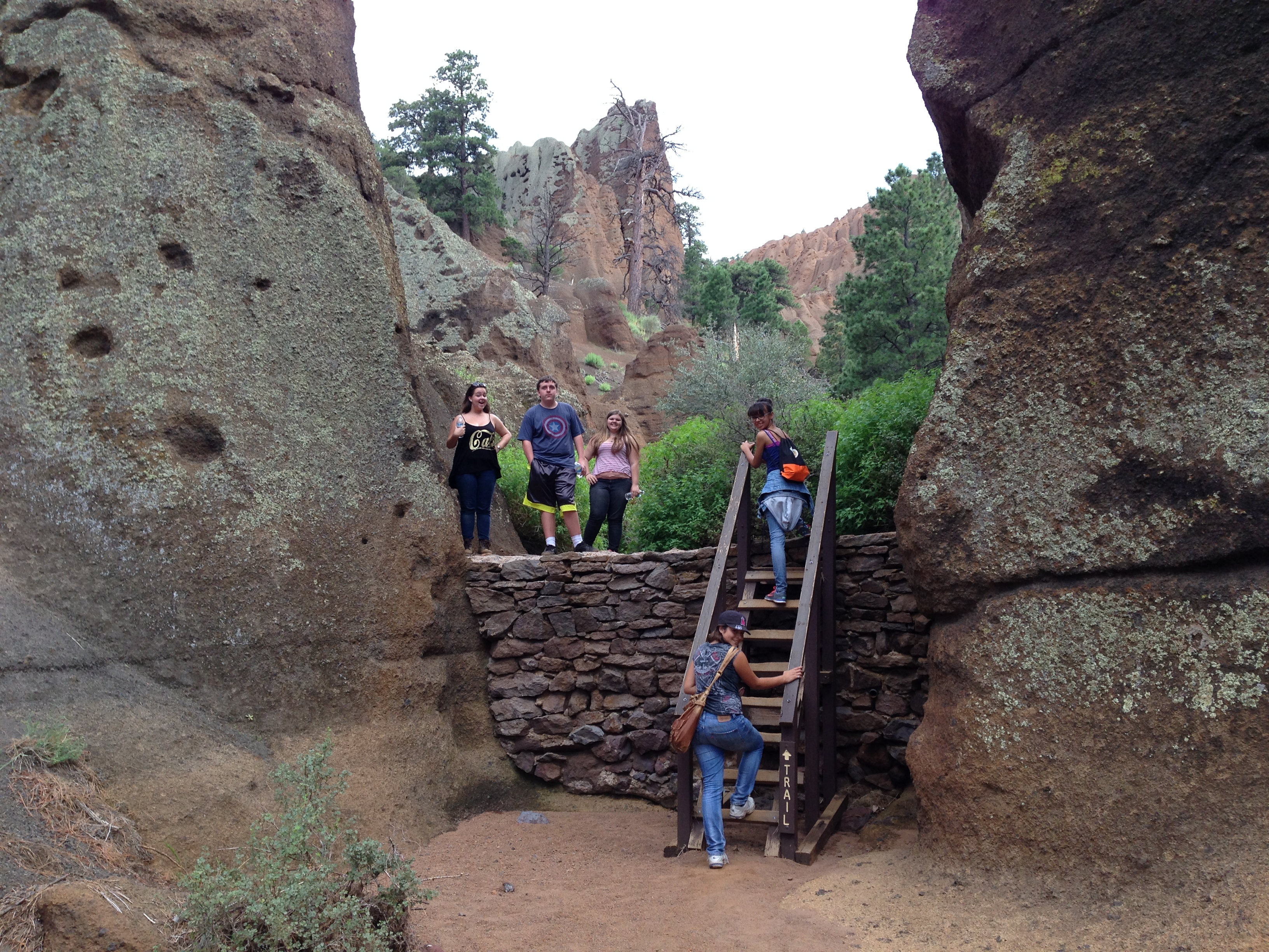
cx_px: 634
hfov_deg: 55.4
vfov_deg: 42.9
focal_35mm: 33
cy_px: 476
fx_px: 1210
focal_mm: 4.13
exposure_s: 1/201
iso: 50
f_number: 2.4
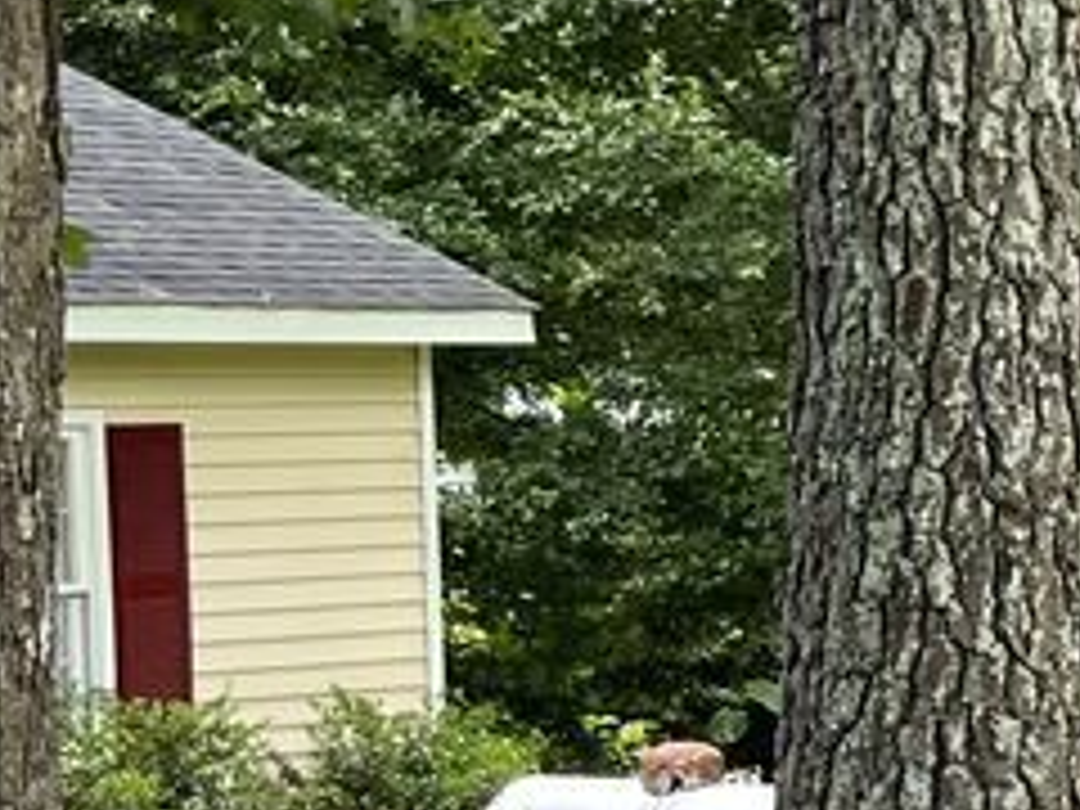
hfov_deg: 10.2
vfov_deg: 9.5
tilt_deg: -3.8
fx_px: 4867
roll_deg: -1.9
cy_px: 731
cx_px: 2938
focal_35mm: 156
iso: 32
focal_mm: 5.1
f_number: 1.6
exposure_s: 1/249
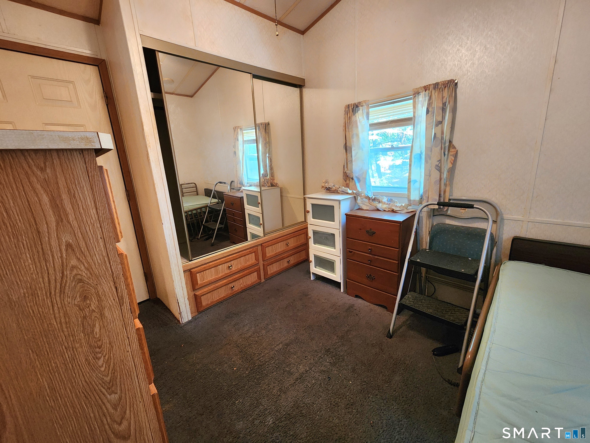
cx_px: 295
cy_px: 222
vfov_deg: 89.9
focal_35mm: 13
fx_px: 222
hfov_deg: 106.2
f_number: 2.2
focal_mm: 2.2
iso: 500
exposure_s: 1/30
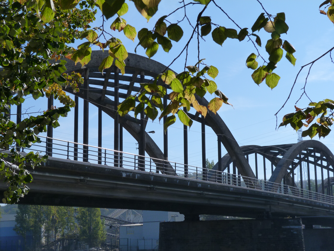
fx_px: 618
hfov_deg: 30.3
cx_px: 167
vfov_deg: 22.9
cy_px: 126
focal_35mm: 64
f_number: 5.6
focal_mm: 11.6
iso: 125
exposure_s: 1/640
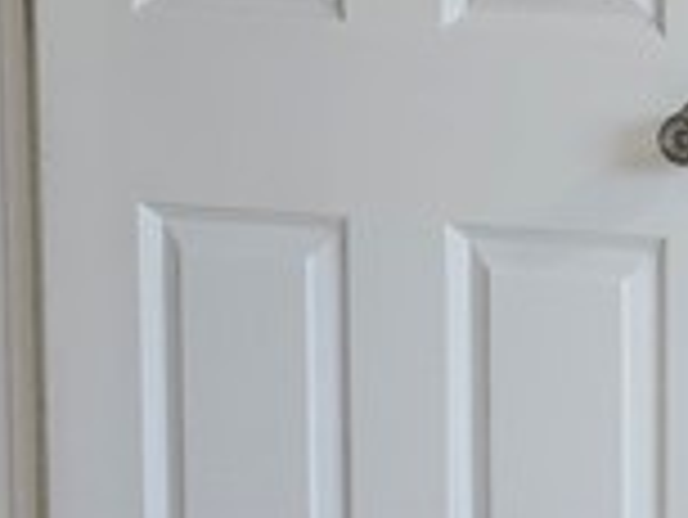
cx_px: 1569
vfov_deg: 9.6
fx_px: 3063
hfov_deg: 11.1
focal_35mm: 154
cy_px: 203
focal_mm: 5.54
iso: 200
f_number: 1.8
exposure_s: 1/120
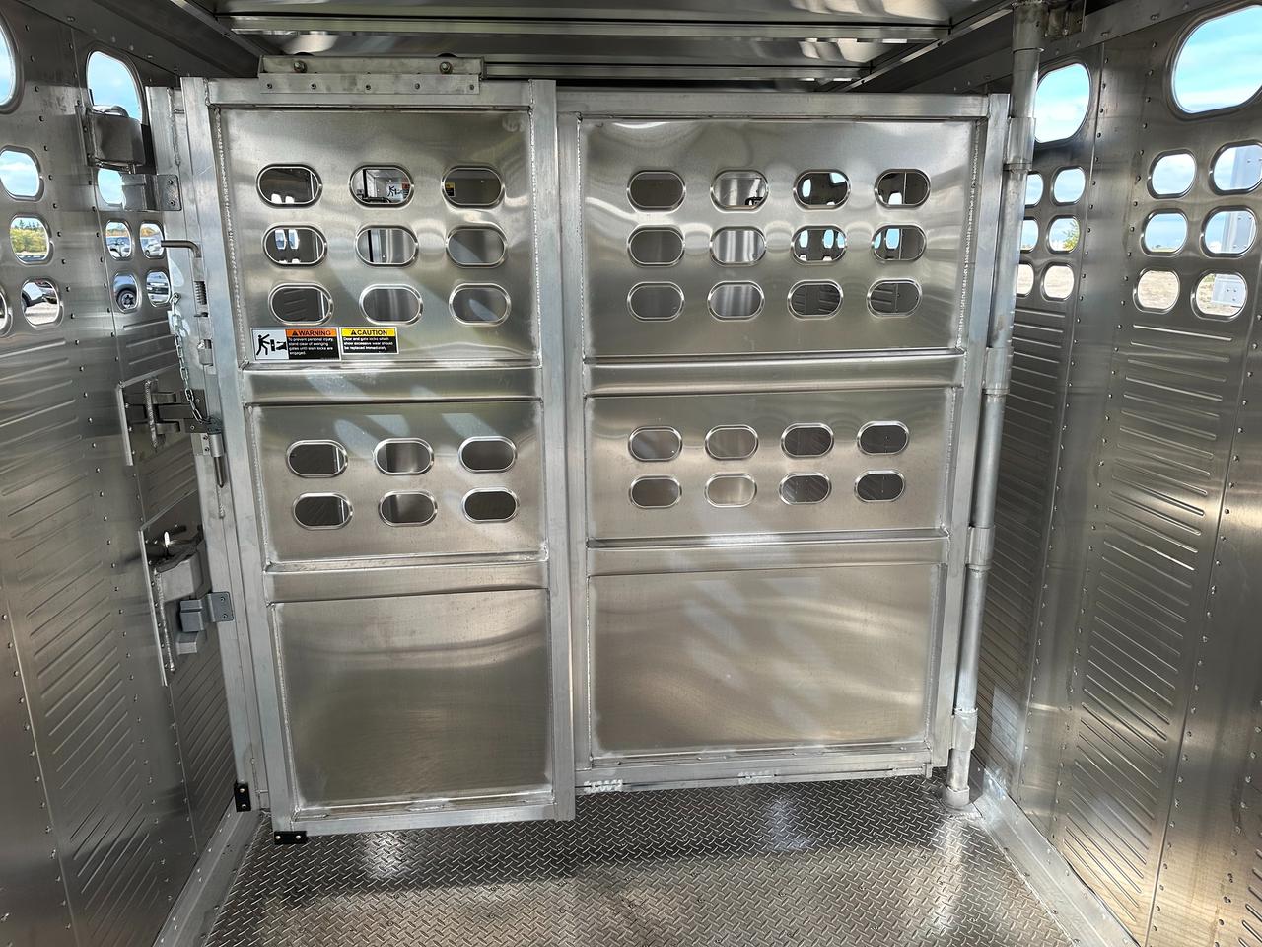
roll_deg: +0.0
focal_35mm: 24
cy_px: 474
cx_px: 631
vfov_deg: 56.8
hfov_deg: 71.6
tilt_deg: -14.4
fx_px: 875
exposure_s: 1/494
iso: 80
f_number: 1.78
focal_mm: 6.86
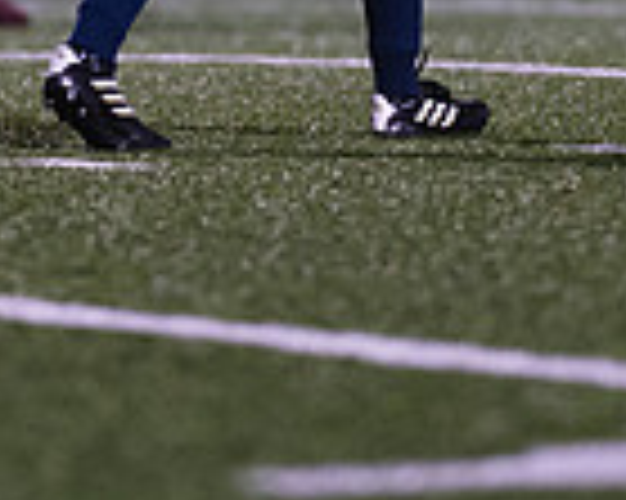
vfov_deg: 1.8
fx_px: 15922
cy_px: -328
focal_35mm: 860
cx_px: 278
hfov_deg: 2.3
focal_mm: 135
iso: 1250
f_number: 1.8
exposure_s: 1/1000
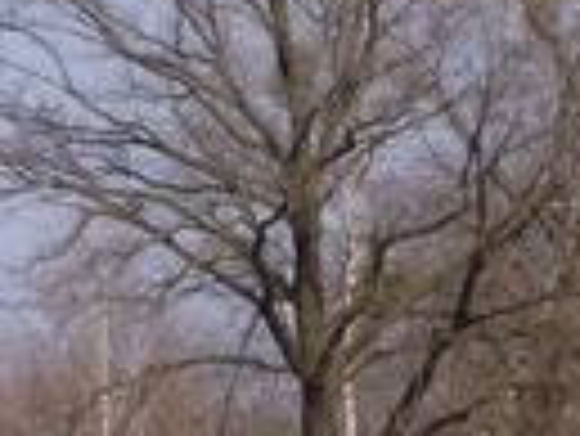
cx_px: 477
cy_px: 416
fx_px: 7614
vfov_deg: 3.3
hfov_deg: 4.4
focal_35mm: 454
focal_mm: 19.8
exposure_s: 1/500
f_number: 4.5
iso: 80
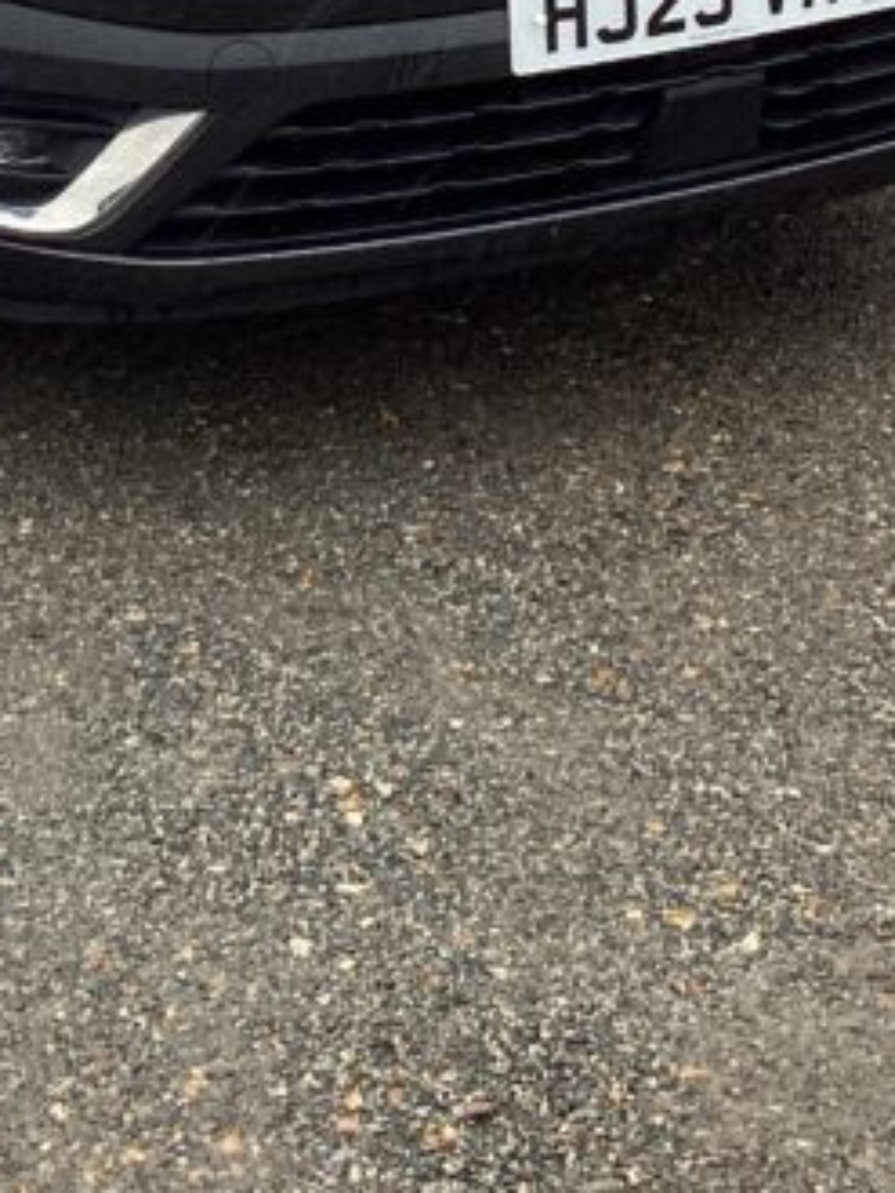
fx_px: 3445
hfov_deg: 14.6
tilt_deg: -9.1
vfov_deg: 18.4
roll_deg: +1.6
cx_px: 4
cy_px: -332
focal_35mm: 100
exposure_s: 1/188
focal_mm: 3.3
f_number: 2.4
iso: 25
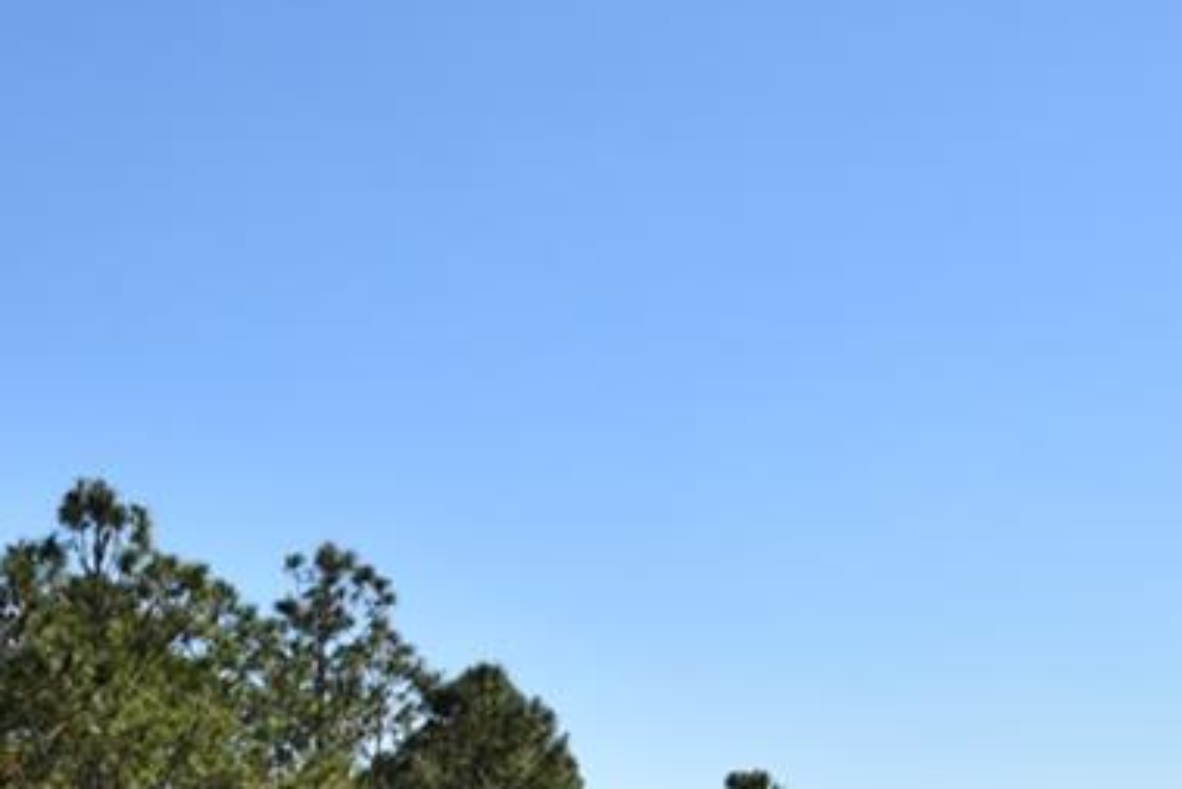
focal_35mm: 81
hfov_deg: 24.8
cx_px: 870
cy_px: 1004
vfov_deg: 16.1
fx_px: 2660
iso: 100
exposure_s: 1/250
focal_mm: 20
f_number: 8
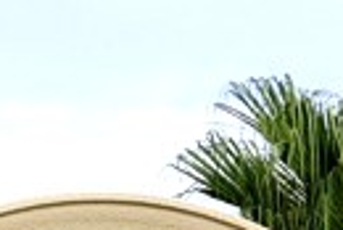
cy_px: 510
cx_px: 124
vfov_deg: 6.4
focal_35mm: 208
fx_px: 1984
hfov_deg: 9.9
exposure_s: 1/125
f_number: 13
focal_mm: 20
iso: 100
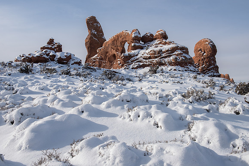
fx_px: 221
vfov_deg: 41.1
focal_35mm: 32
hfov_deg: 58.7
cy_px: 83
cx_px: 124
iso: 100
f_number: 16
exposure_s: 1/100
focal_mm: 32
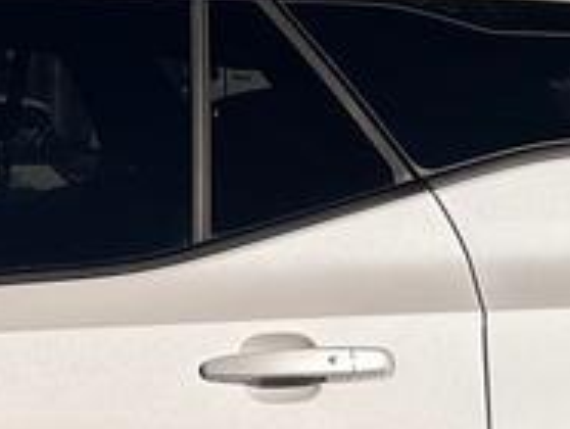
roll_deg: -1.5
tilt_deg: -2.6
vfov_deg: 9.0
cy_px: 313
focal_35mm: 165
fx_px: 2720
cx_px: -460
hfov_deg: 11.1
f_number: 1.78
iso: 80
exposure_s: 1/9091
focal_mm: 6.76
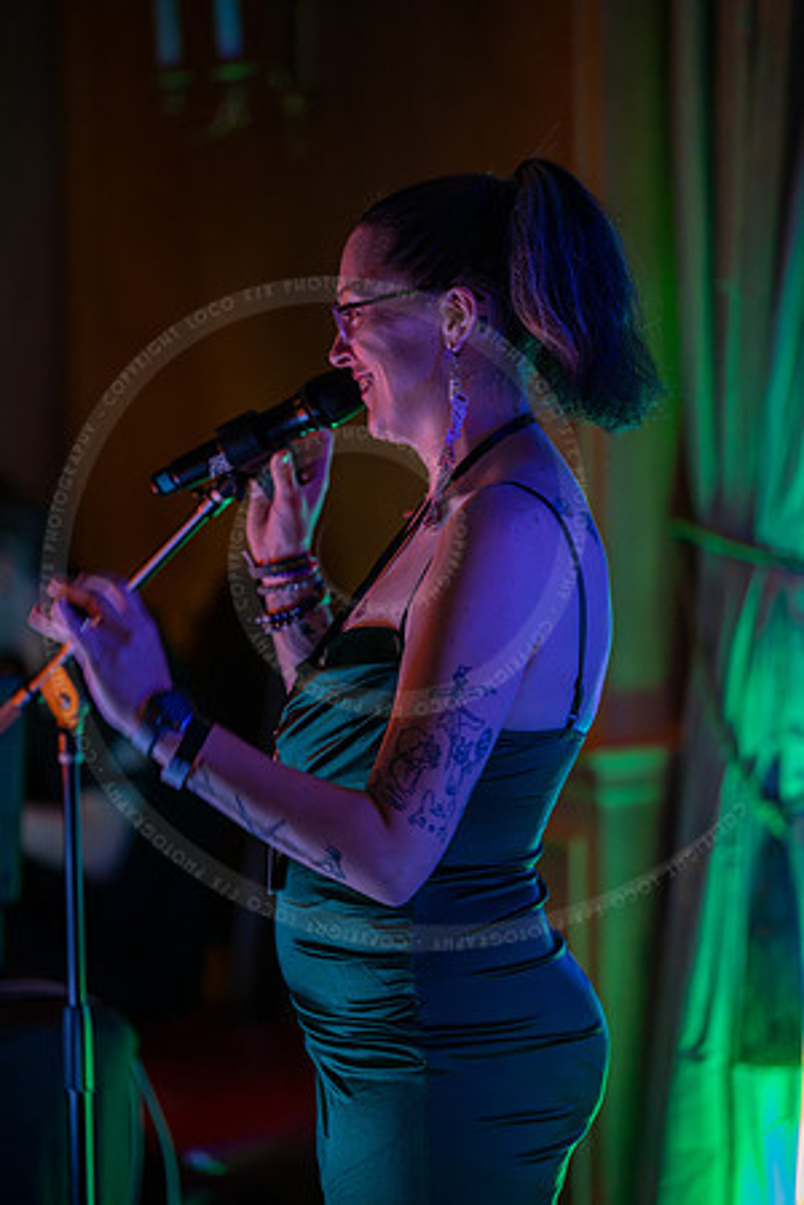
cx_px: 402
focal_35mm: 135
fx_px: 4522
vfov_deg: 15.2
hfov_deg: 10.2
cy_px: 602
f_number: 1.8
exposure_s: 1/250
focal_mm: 135
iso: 3200
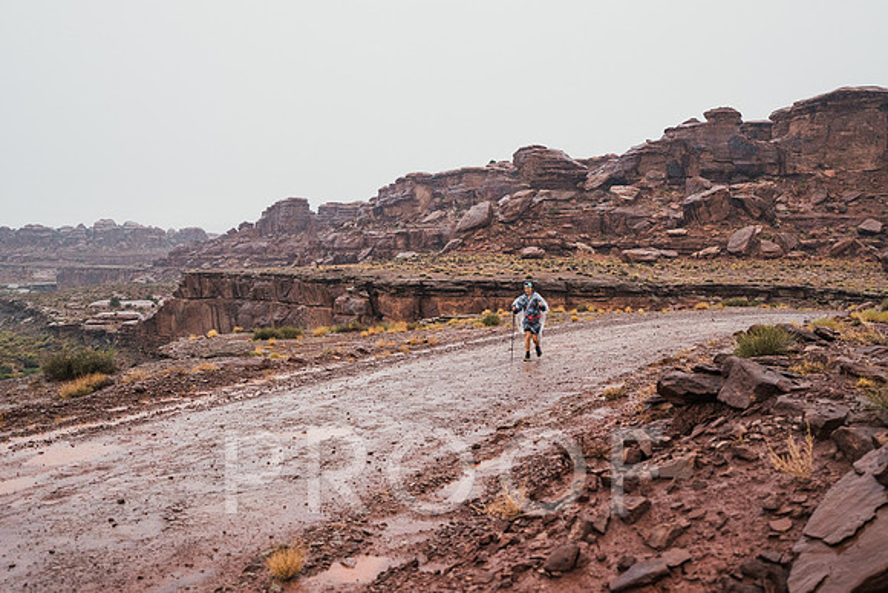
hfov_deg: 53.2
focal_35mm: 36
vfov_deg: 36.9
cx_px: 444
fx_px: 887
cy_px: 296
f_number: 2.8
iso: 2000
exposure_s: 1/400
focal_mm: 35
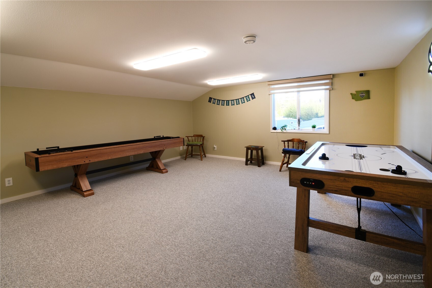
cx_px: 216
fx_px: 180
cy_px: 144
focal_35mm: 15
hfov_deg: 100.4
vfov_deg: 77.3
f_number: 11
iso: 200
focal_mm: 10
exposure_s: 1/3
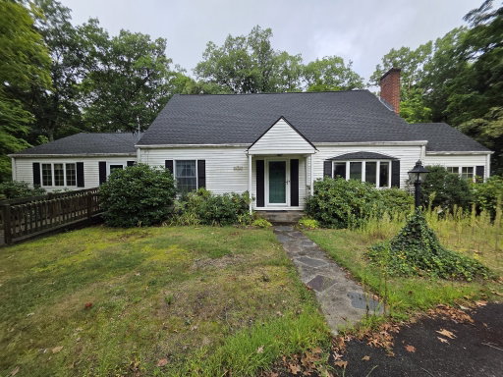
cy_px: 188
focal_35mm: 13
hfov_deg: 106.2
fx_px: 189
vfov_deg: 89.9
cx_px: 252
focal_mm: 2.2
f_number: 1.9
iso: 40
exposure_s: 1/1002
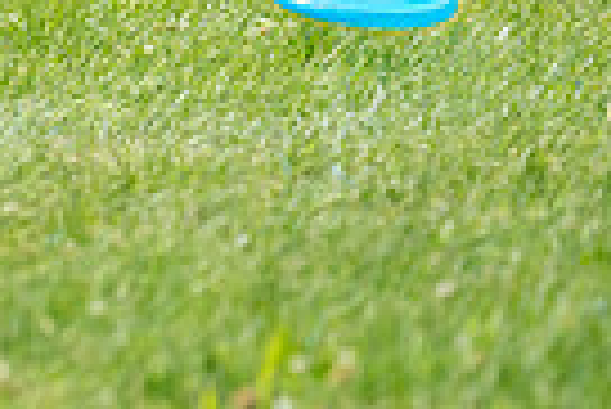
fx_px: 16175
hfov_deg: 2.2
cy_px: -88
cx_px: -557
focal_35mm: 952
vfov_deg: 1.4
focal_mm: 223
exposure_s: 1/4000
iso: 1250
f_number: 5.6
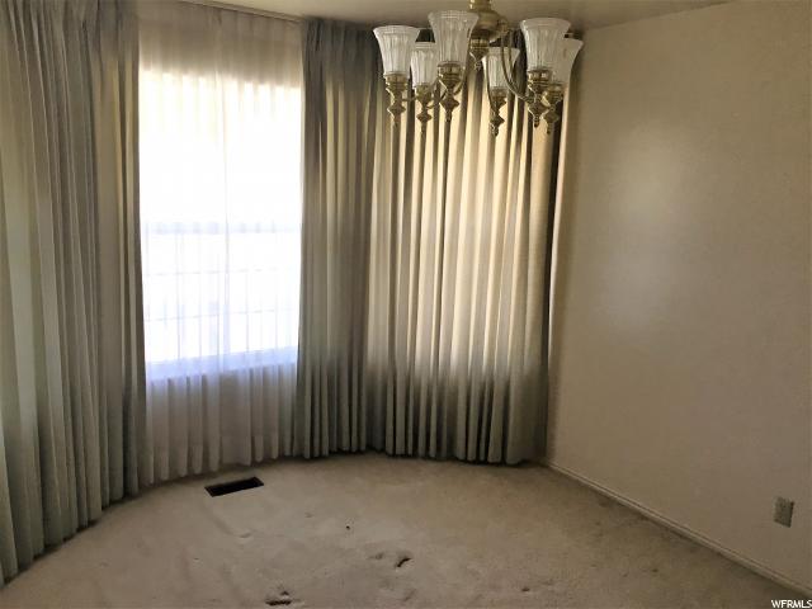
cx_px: 406
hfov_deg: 61.7
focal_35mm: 29
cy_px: 304
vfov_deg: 48.2
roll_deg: -2.8
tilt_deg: -10.9
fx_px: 680
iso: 25
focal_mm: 4.15
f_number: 2.2
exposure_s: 1/30
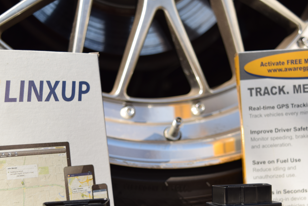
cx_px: 160
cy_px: 144
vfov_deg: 18.6
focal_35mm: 73
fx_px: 625
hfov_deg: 27.7
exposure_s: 1/400
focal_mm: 30
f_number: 4.2
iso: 100
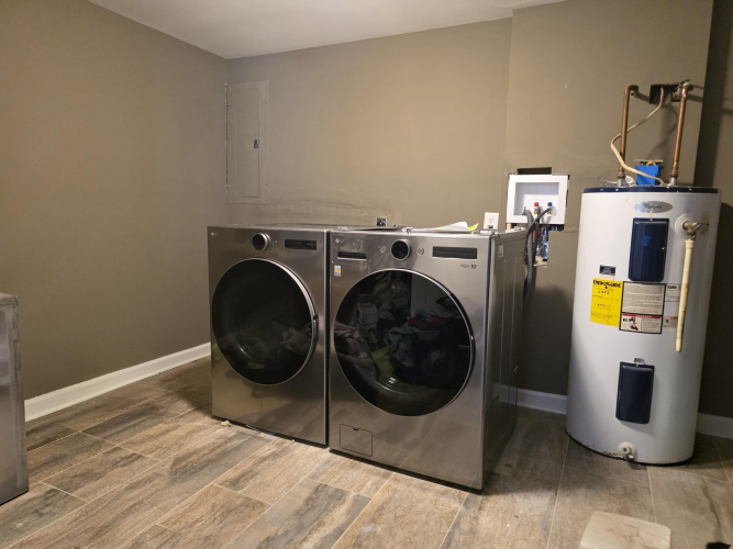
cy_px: 274
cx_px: 366
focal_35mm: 23
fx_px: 487
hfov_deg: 73.9
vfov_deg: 58.9
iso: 2000
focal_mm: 6.3
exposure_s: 1/120
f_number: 1.7
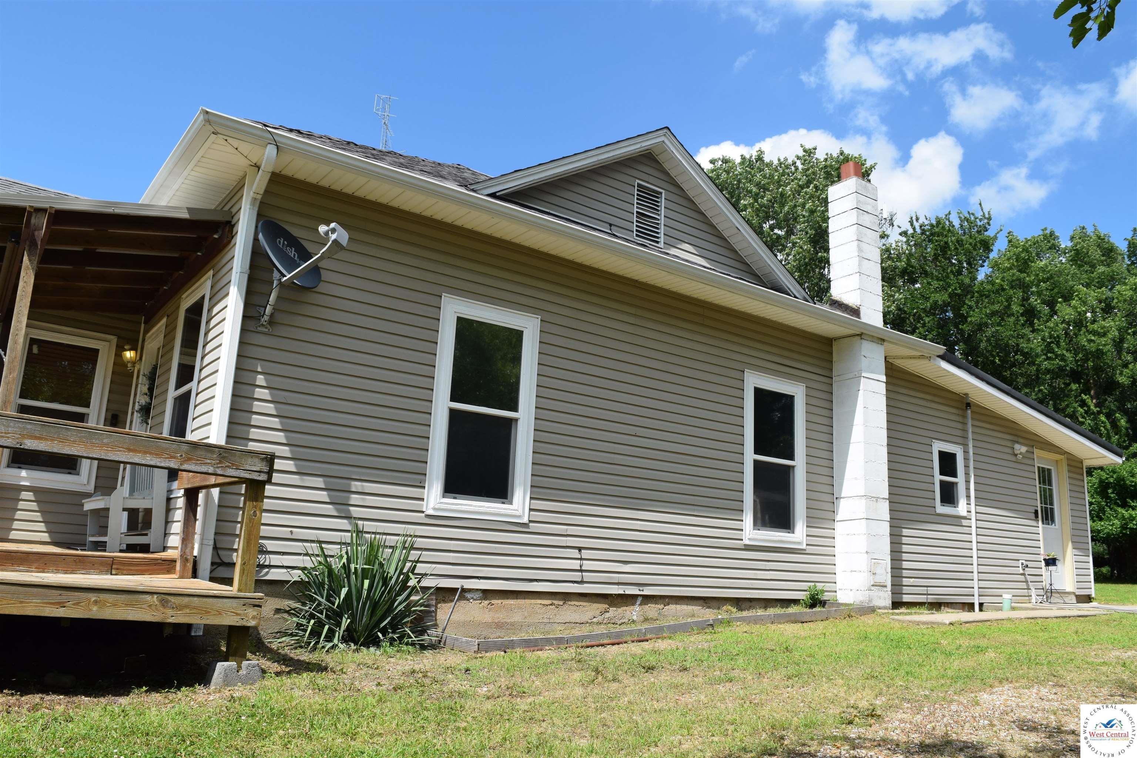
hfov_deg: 67.4
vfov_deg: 47.9
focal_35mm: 27
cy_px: 379
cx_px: 568
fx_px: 853
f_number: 10
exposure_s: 1/400
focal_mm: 18
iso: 200
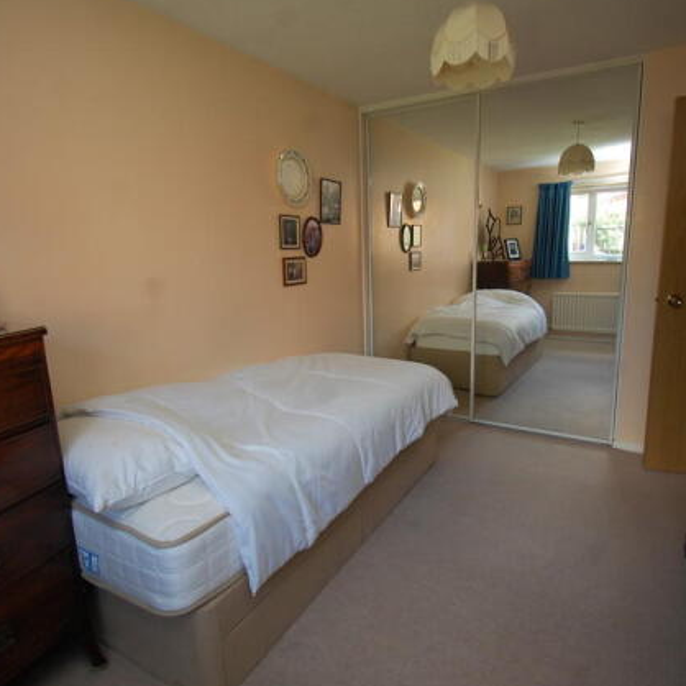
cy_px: 346
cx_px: 361
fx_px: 448
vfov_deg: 74.8
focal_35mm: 20
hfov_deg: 74.8
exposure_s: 1/60
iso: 400
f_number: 4.5
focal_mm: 10
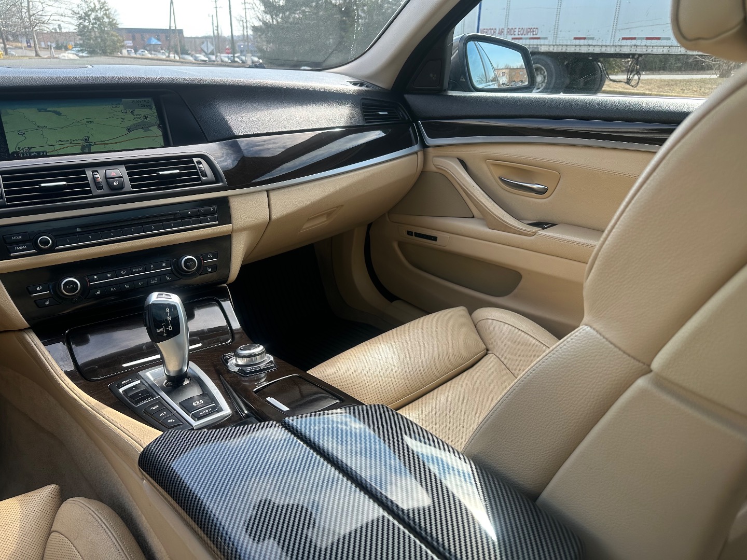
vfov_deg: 56.8
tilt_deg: -23.0
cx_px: 374
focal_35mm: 24
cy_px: 280
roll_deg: -0.7
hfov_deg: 71.6
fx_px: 518
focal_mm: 6.86
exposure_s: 1/529
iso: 80
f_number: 1.78
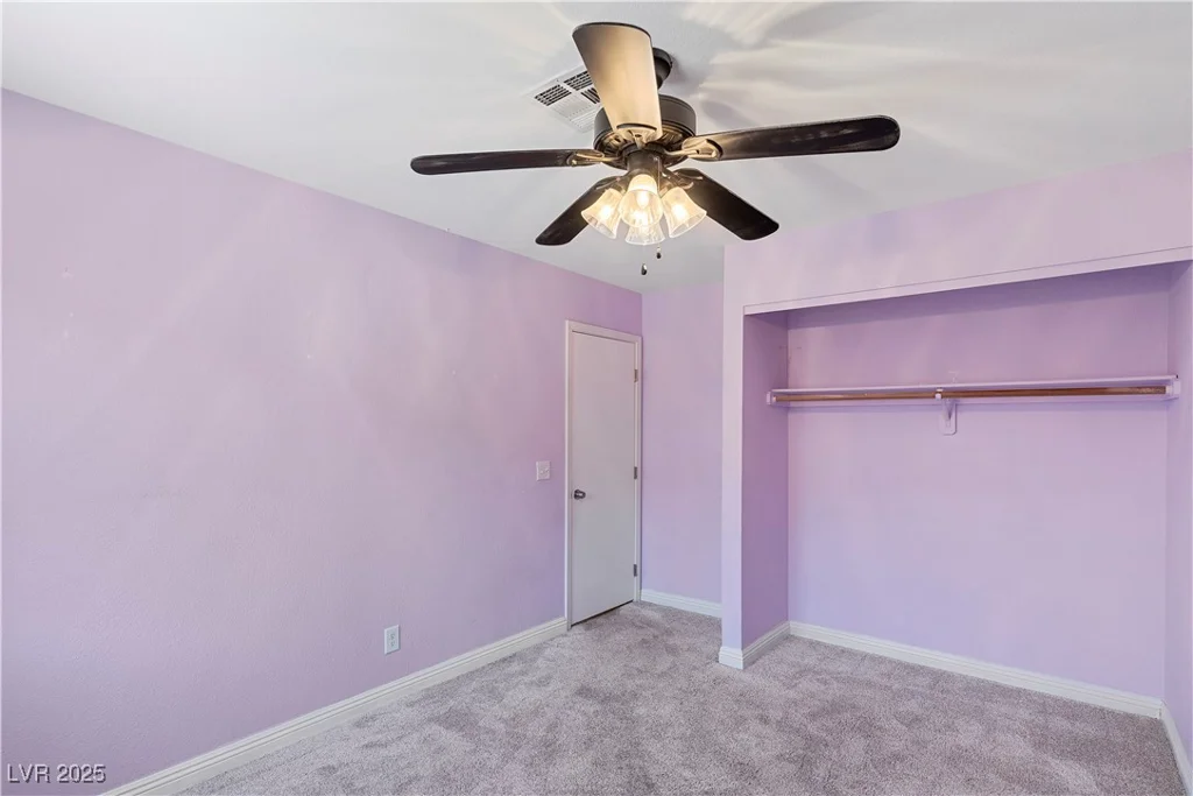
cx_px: 596
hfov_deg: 93.3
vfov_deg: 70.5
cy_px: 398
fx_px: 563
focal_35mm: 17
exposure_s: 1/13
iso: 800
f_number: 8
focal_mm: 17
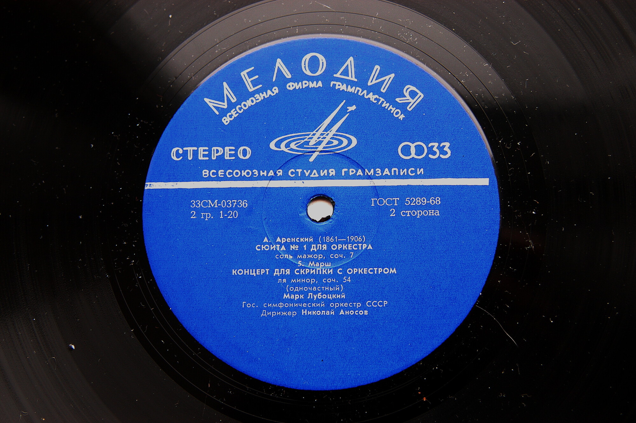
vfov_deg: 25.7
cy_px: 212
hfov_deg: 37.9
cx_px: 318
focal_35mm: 52
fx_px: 927
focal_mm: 35
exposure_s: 1/50
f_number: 3.5
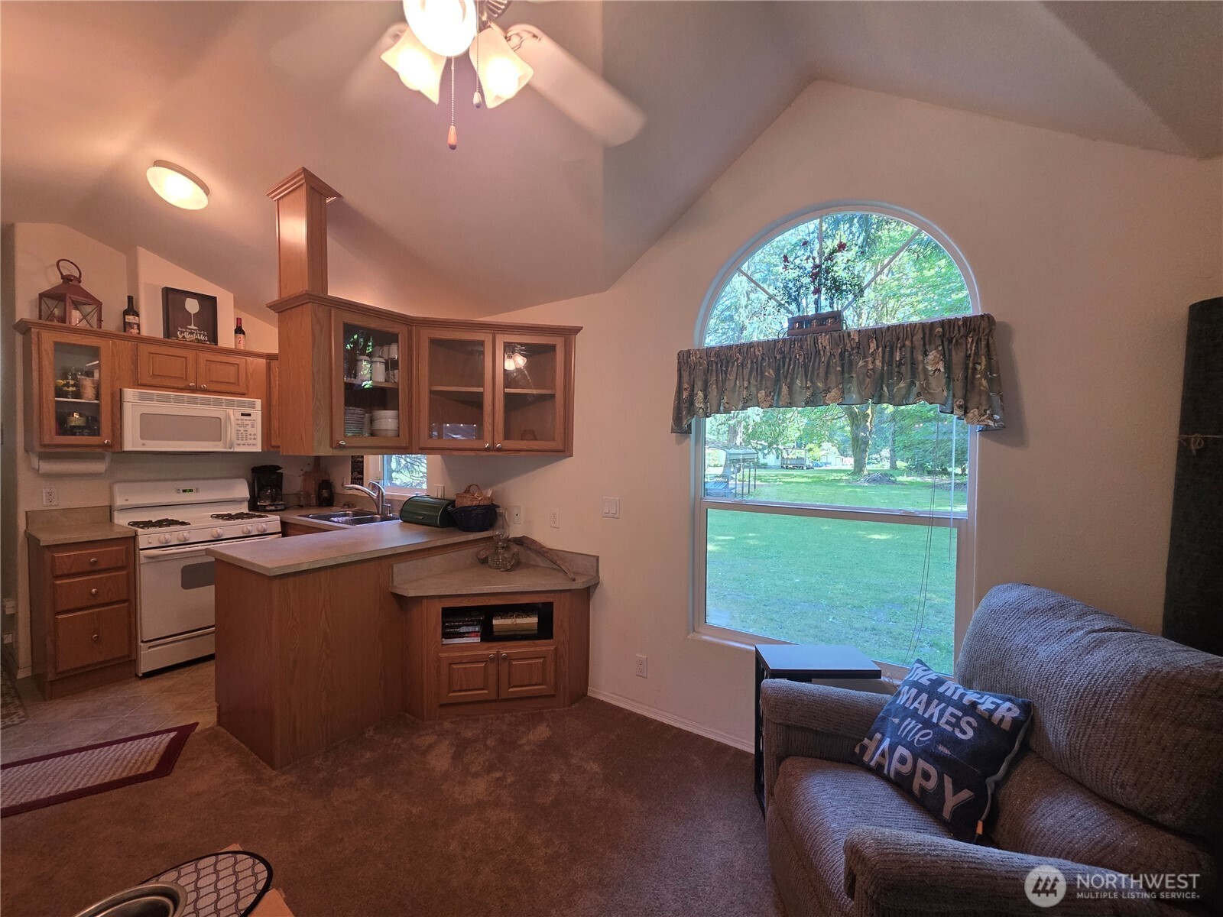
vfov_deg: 89.9
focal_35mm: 13
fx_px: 459
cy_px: 458
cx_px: 612
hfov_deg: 106.2
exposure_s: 1/120
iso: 250
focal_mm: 2.2
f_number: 1.9
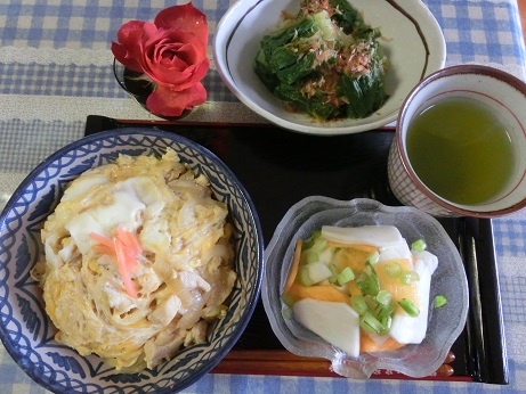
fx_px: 380
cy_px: 197
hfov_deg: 69.4
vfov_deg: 54.9
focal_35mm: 25
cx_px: 263
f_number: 3.3
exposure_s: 1/60
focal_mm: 4.4
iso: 800
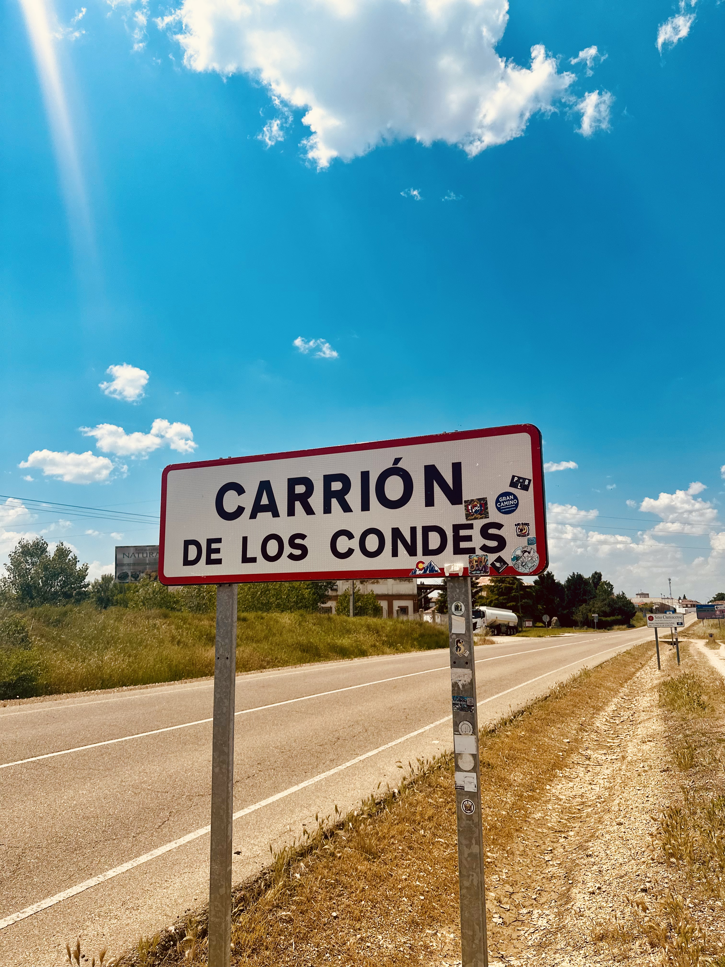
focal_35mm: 24
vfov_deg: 71.6
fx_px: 670
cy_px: 484
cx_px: 362
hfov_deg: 56.8
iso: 80
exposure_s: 1/8929
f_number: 1.78
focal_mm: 6.86
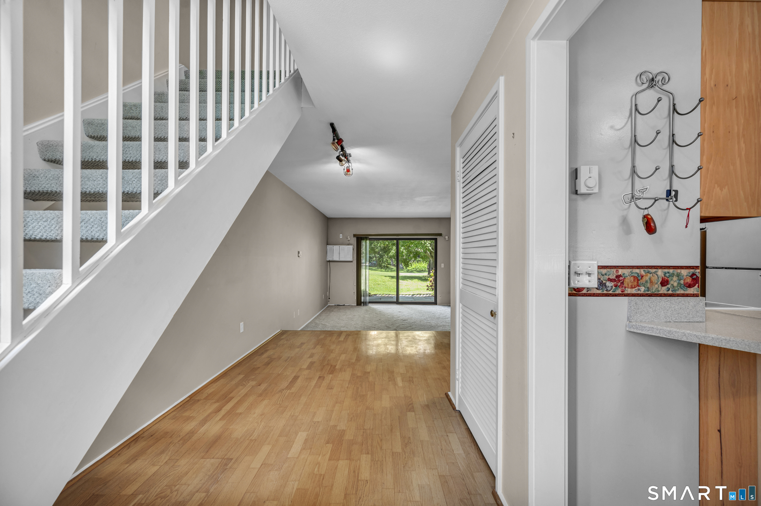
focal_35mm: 14
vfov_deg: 81.1
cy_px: 253
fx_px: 296
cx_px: 380
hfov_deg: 104.3
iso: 320
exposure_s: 1/20
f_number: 7.1
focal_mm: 14
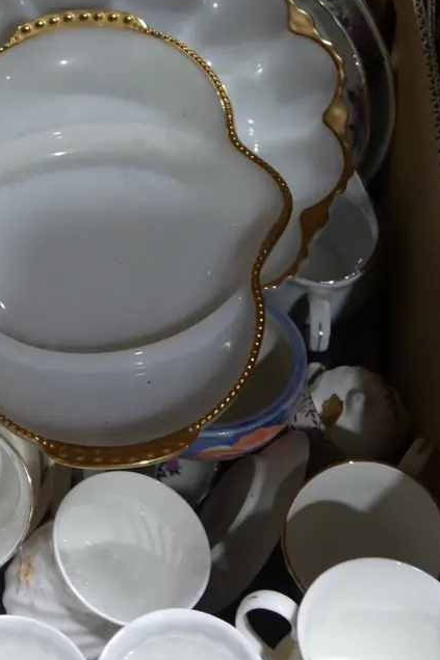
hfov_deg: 13.1
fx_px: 1908
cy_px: 256
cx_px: 97
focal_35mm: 104
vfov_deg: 19.6
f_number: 5.4
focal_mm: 31
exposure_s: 1/80
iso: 640
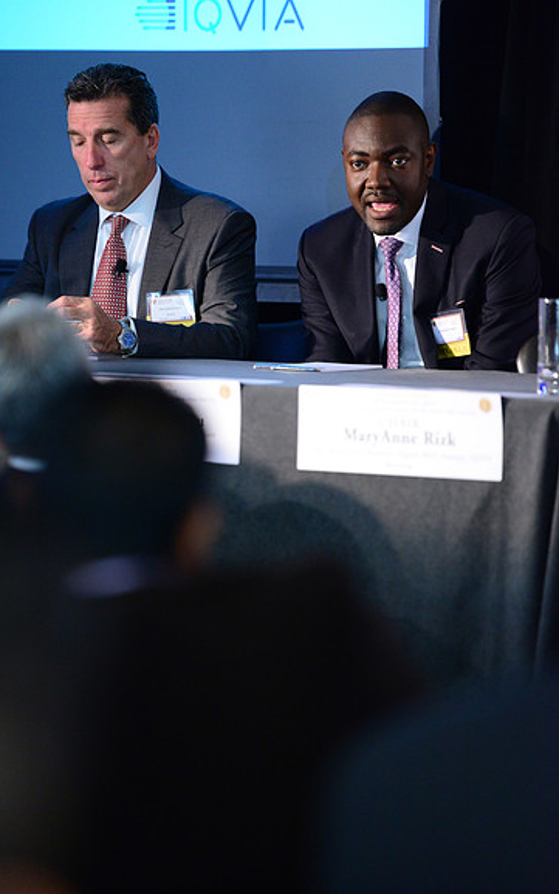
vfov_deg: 10.2
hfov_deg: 6.4
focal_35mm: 205
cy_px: 448
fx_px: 4993
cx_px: 261
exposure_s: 1/160
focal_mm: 200
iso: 4000
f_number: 2.8
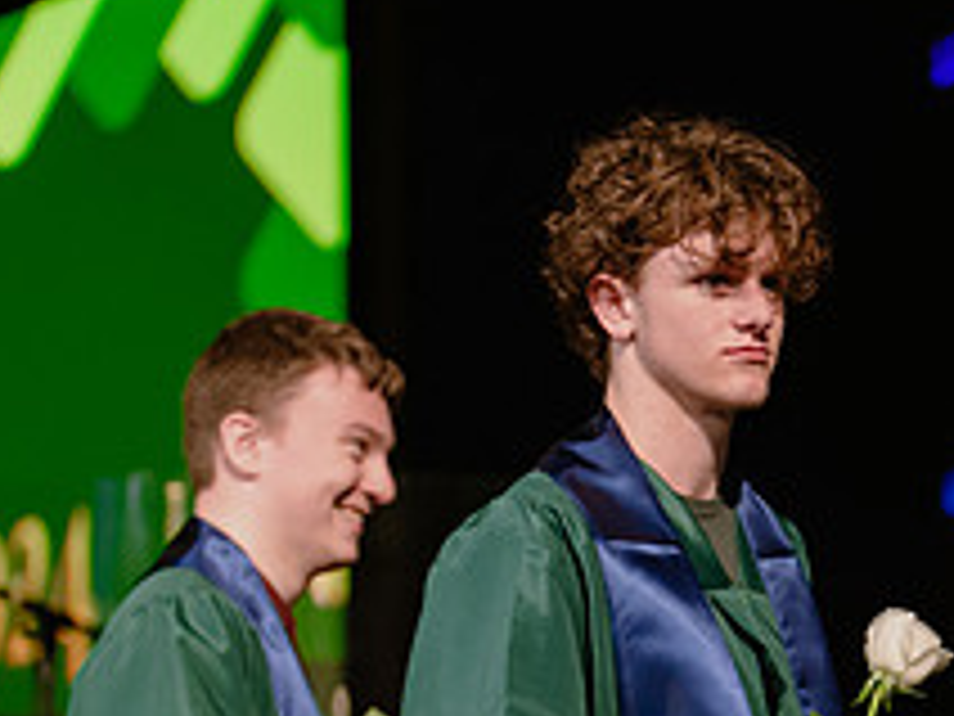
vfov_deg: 8.8
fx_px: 4602
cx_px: 873
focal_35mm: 167
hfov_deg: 11.7
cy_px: 838
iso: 640
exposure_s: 1/320
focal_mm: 50
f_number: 1.2
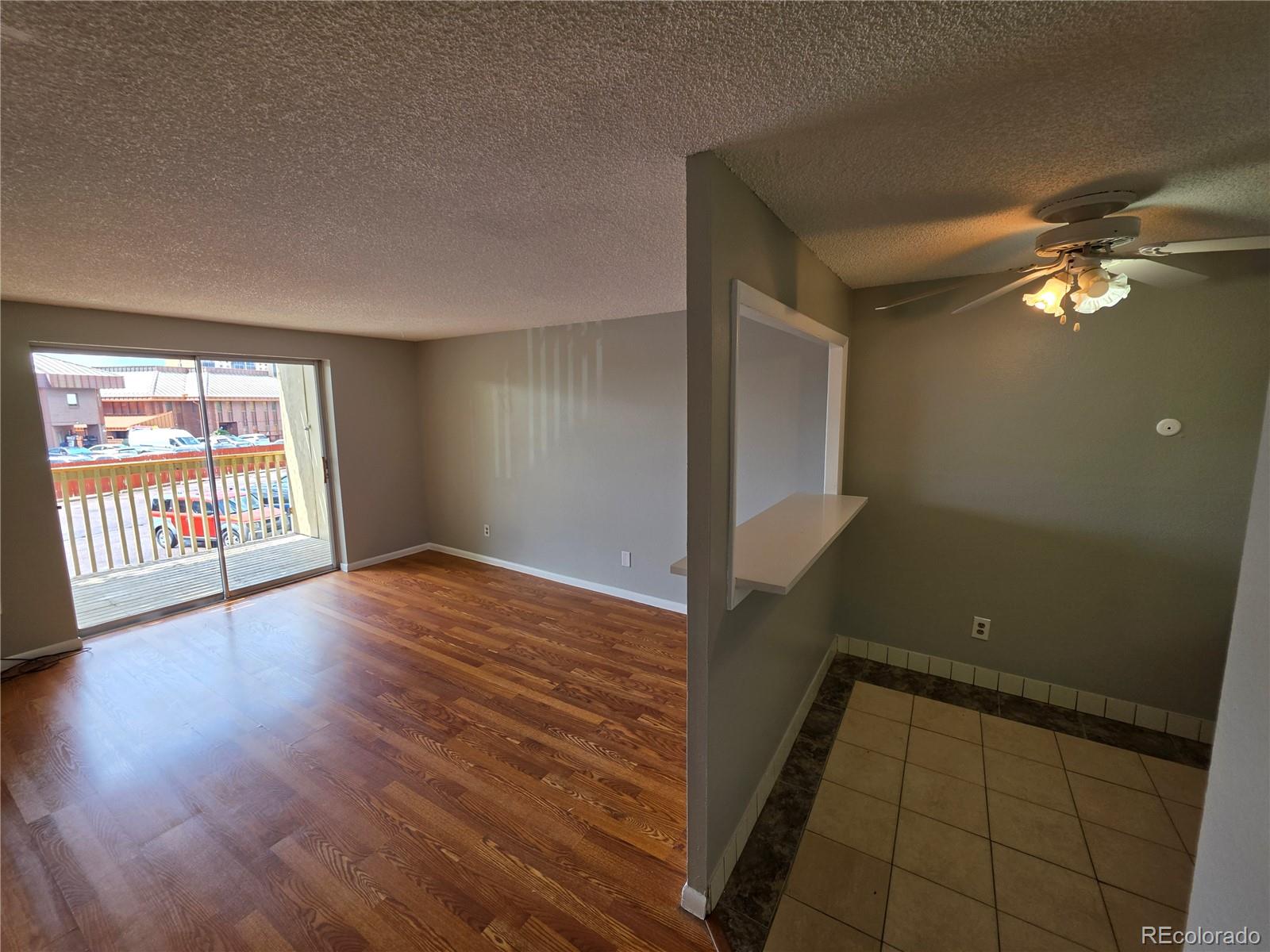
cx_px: 635
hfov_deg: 106.2
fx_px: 477
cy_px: 476
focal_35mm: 13
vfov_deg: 89.9
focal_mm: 2.2
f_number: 1.9
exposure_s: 1/120
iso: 25
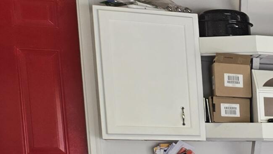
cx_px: 632
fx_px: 840
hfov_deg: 13.8
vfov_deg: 10.0
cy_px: 251
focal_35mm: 116
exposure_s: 1/120
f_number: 1.8
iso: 40
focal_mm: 5.4
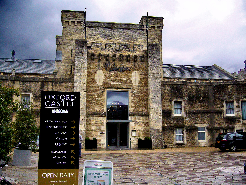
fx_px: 249
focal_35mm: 35
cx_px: 123
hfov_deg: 52.6
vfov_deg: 40.7
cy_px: 92
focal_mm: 5.8
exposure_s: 1/500
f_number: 2.8
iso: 80
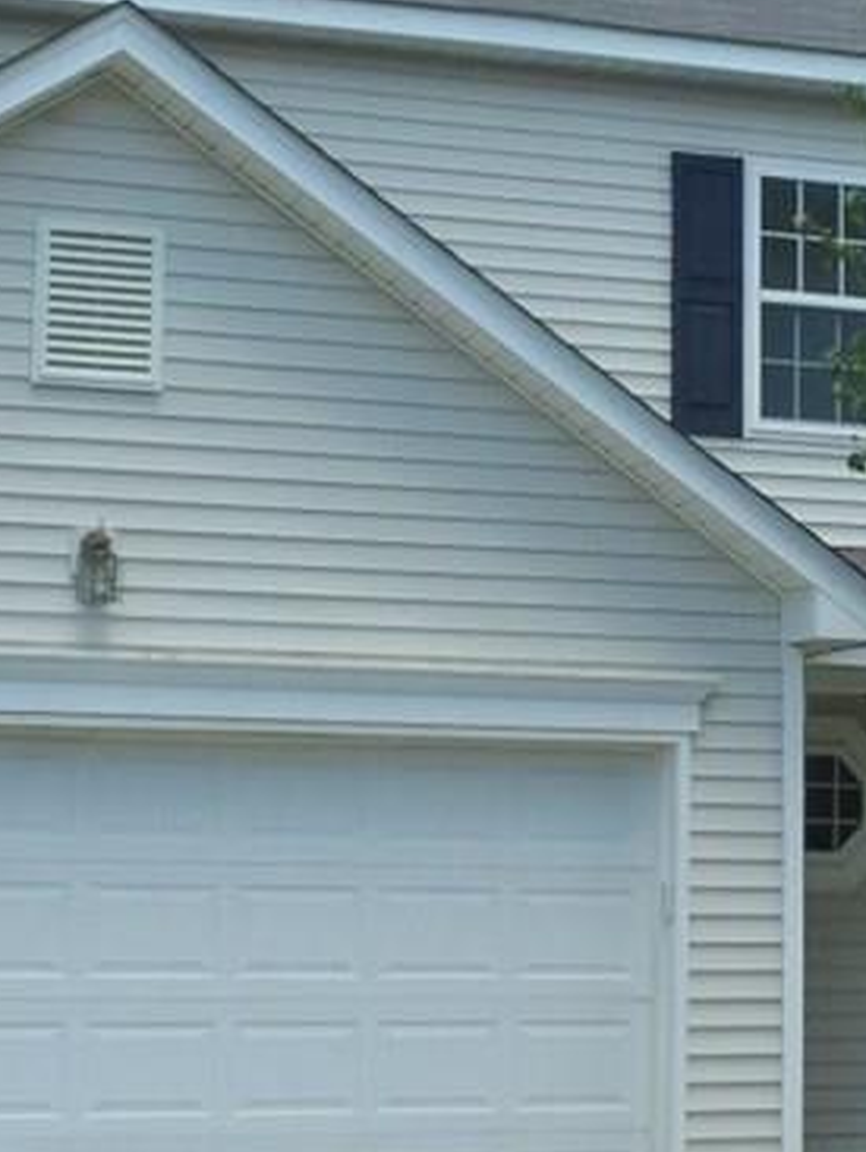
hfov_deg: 15.4
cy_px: 579
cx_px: 731
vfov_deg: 20.6
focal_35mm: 95
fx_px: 3165
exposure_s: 1/400
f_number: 3.4
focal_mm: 6.2
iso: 80
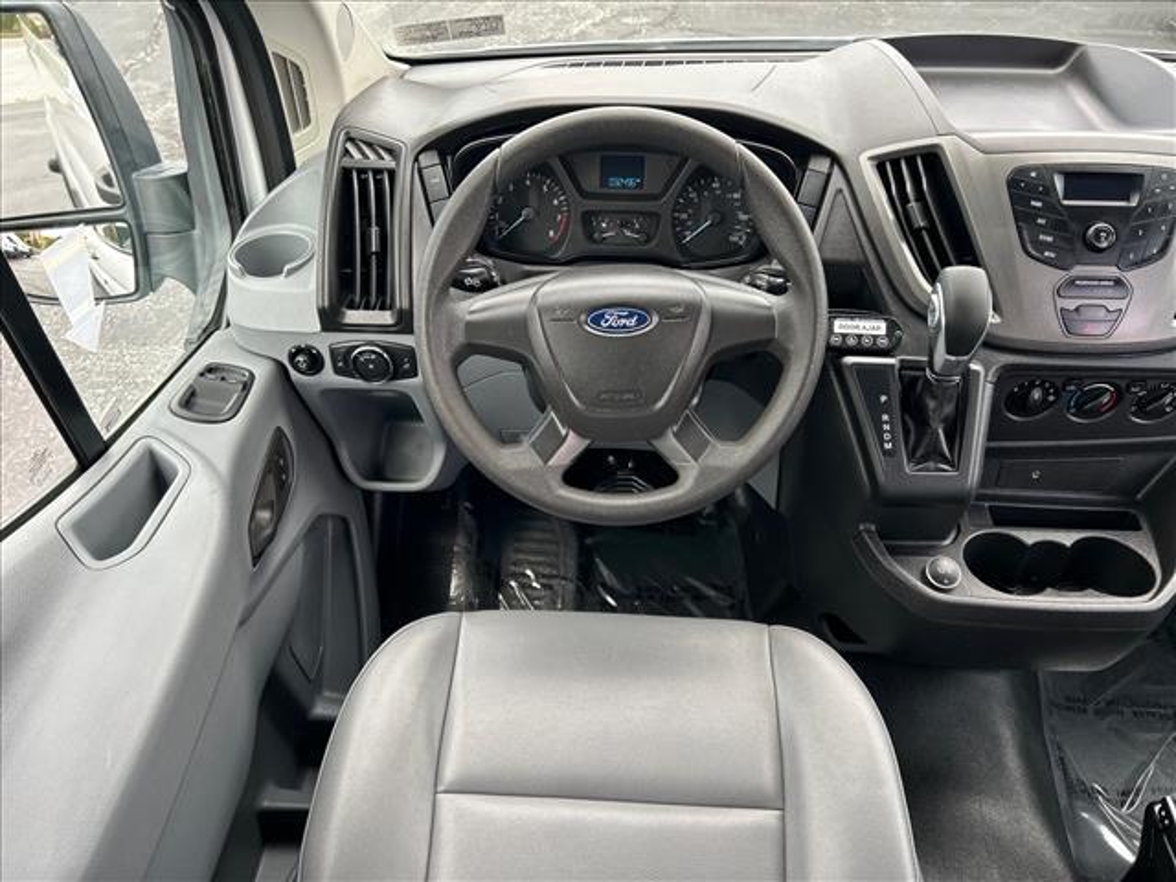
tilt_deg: -43.0
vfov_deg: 53.1
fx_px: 883
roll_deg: +2.5
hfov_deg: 67.3
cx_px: 588
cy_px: 441
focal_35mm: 26
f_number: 1.5
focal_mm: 5.7
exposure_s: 1/129
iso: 32
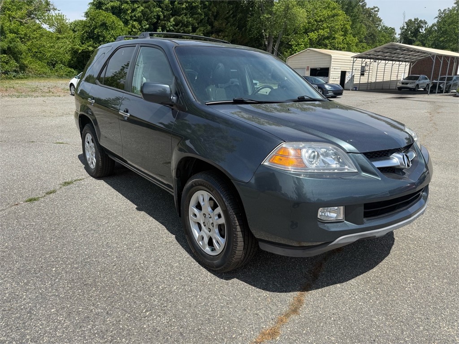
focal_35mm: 24
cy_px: 172
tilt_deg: -16.2
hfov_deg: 71.6
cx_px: 230
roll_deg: -1.5
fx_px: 318
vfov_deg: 56.8
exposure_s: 1/3584
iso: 80
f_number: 1.78
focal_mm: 6.76
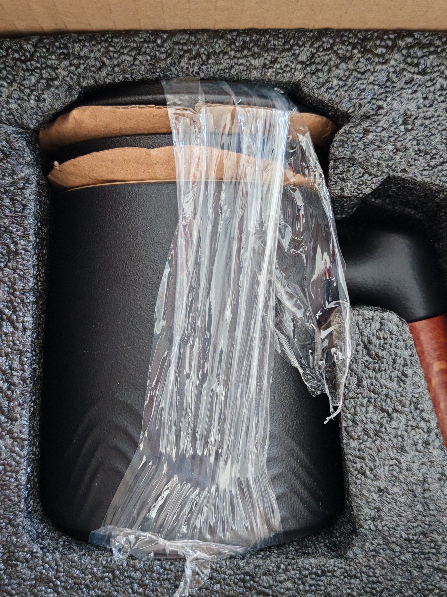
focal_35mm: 43
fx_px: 740
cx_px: 224
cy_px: 298
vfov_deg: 43.9
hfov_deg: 33.6
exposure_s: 1/33
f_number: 1.95
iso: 800
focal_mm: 5.52
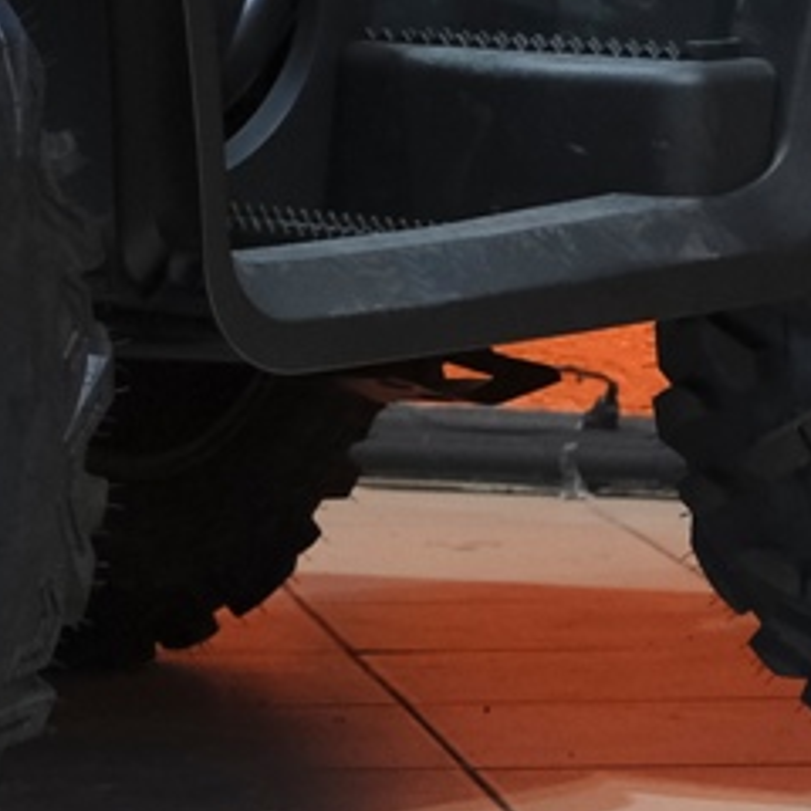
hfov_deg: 6.0
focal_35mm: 289
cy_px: -637
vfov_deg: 6.0
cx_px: -159
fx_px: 7660
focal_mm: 34.2
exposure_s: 1/125
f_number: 4
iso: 1600
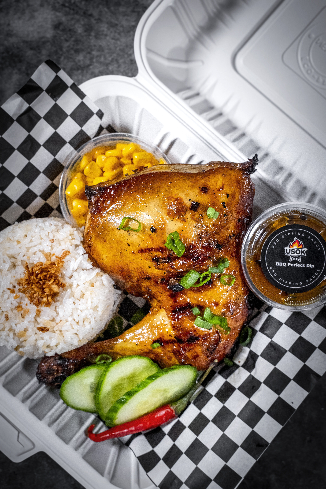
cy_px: 244
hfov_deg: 26.0
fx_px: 706
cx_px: 163
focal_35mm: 52
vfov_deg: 38.2
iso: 6400
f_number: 8
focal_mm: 52
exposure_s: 1/160
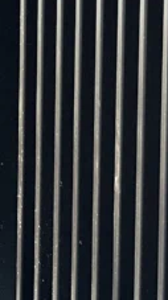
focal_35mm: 379
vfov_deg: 5.6
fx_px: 3014
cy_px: -239
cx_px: 0
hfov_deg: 3.2
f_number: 2.8
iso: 125
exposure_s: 1/121
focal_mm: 9
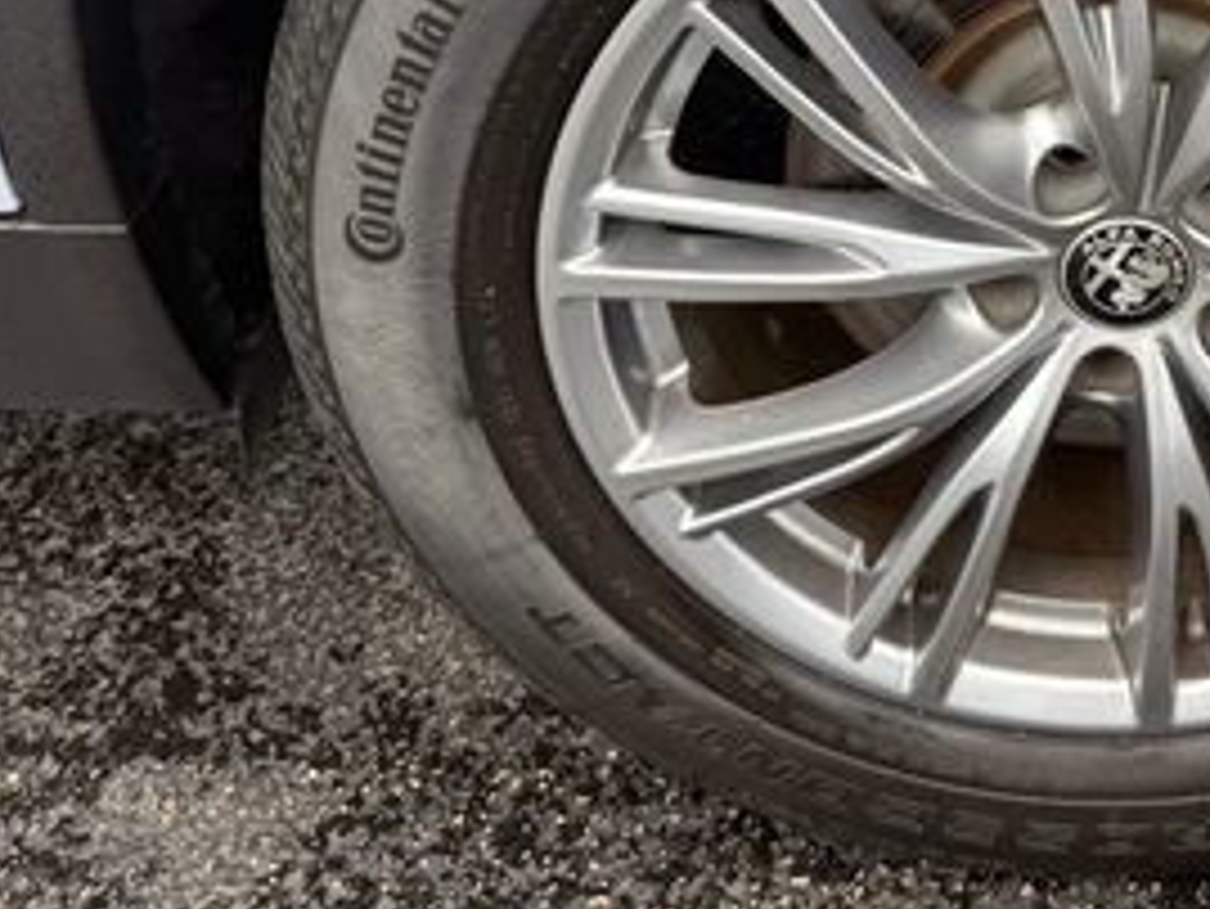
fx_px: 1993
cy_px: -112
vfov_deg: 23.9
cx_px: 1170
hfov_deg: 31.6
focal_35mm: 57
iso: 100
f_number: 1.78
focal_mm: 6.76
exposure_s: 1/387
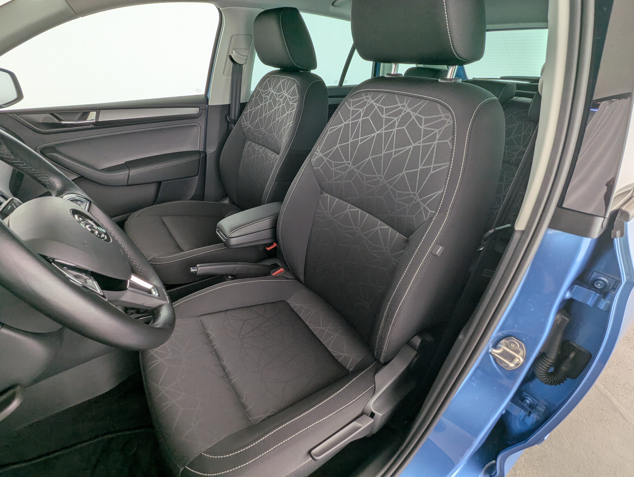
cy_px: 238
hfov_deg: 94.4
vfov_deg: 78.2
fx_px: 293
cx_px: 317
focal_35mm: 16
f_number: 2.2
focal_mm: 2.35
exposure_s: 1/50.7
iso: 45
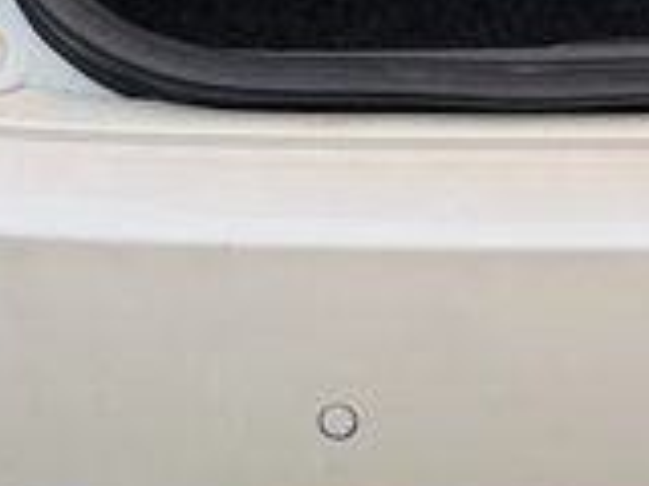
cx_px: 738
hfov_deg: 12.6
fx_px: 2887
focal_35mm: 154
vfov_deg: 9.2
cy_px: -425
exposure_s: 1/584
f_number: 1.78
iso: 80
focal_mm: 6.76
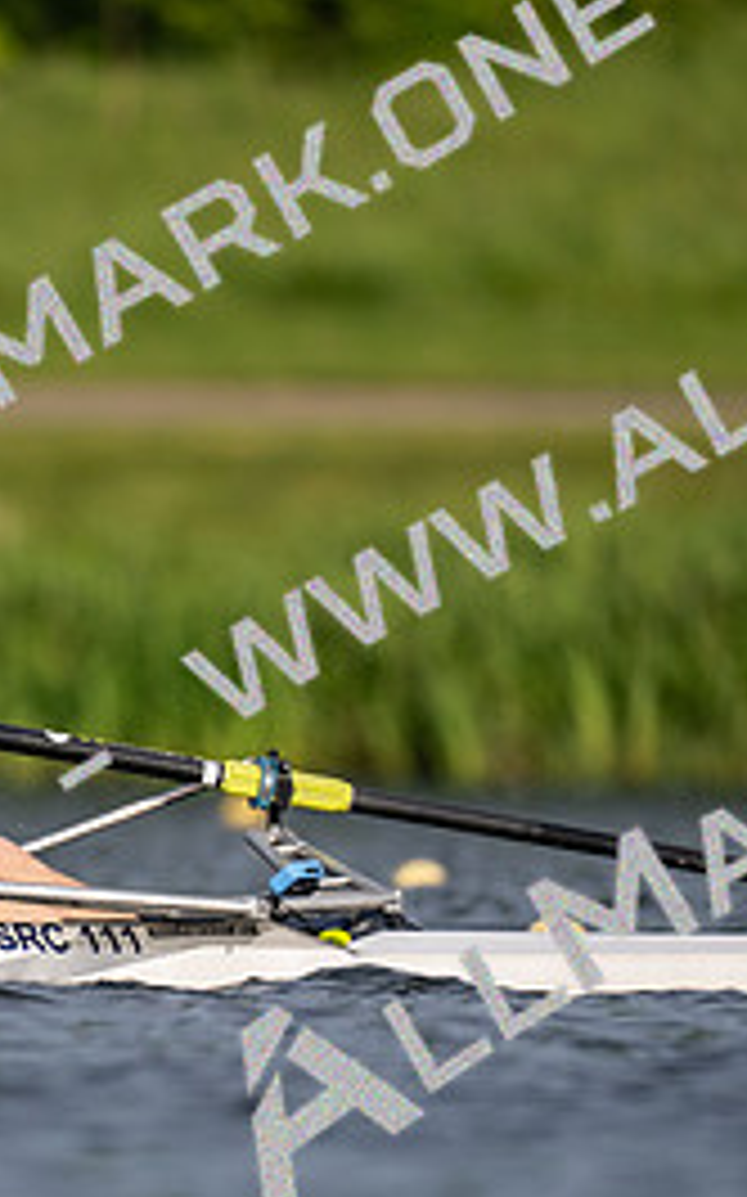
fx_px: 43467
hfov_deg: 1.0
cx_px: -144
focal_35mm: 1333
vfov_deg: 1.6
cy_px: 794
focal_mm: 600
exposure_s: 1/2500
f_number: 4
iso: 200
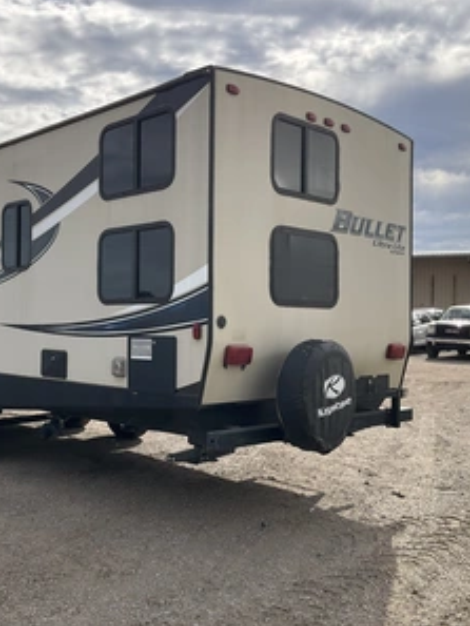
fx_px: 706
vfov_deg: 47.8
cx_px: 139
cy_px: 314
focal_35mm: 39
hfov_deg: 36.3
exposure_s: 1/2058
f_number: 1.8
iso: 25
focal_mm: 3
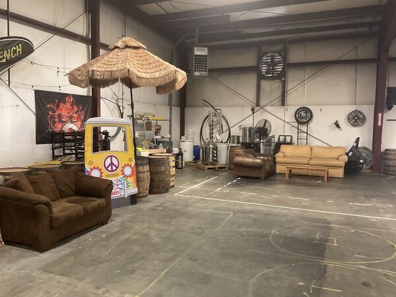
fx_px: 332
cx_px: 198
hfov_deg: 61.7
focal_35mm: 29
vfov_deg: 48.2
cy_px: 148
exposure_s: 1/40
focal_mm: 3
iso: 250
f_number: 1.8
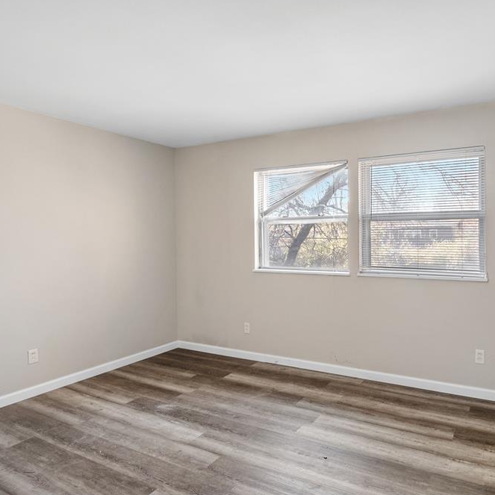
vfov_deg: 72.1
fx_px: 340
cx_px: 345
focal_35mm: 21
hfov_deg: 69.3
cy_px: 246
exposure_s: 1/6
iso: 400
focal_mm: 8
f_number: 6.3
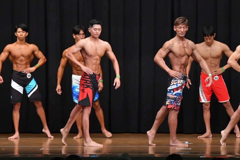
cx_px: 120
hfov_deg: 10.2
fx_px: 1346
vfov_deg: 6.8
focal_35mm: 202
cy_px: 80
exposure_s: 1/400
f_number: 5.6
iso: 8000
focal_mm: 135
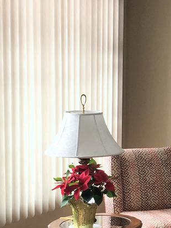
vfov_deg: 18.2
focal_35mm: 107
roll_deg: +0.0
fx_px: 705
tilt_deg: -10.2
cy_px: 193
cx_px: 172
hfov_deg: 13.6
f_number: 2.2
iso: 25
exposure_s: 1/41
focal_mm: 4.15
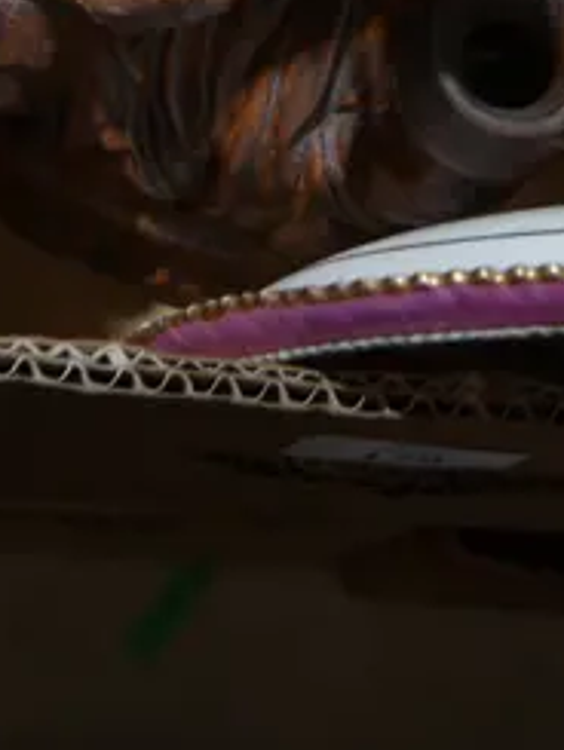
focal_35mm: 117
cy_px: -793
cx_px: 379
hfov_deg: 12.7
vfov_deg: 14.0
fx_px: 2540
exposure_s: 1/60
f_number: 3.5
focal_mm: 14
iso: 250
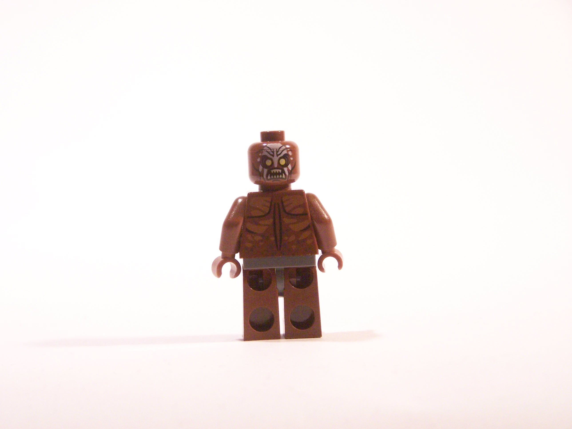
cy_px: 214
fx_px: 1735
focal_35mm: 105
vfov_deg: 14.1
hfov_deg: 18.7
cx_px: 286
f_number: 3.2
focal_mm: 17.5
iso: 400
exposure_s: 1/45
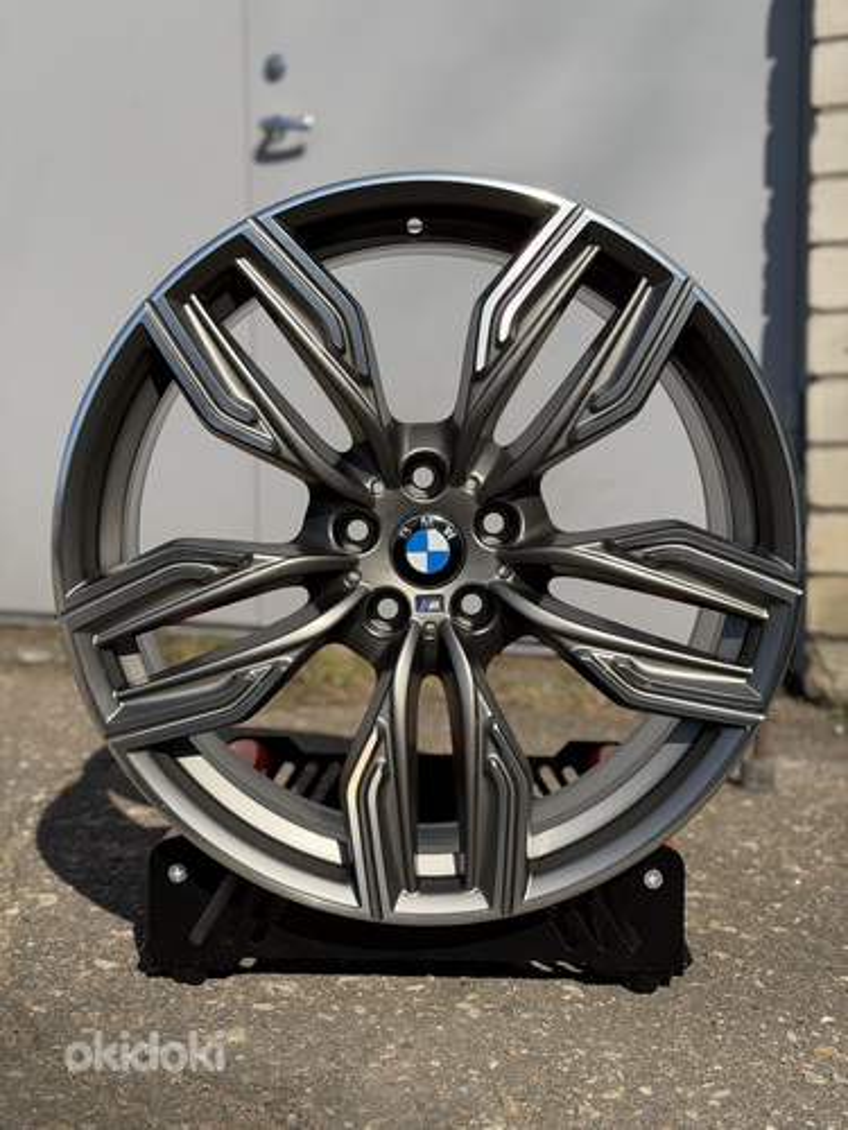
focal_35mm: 48
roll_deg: +0.4
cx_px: 424
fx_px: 1568
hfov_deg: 30.3
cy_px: 565
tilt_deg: -3.5
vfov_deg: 39.7
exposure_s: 1/7874
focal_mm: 6.76
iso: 100
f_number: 1.78
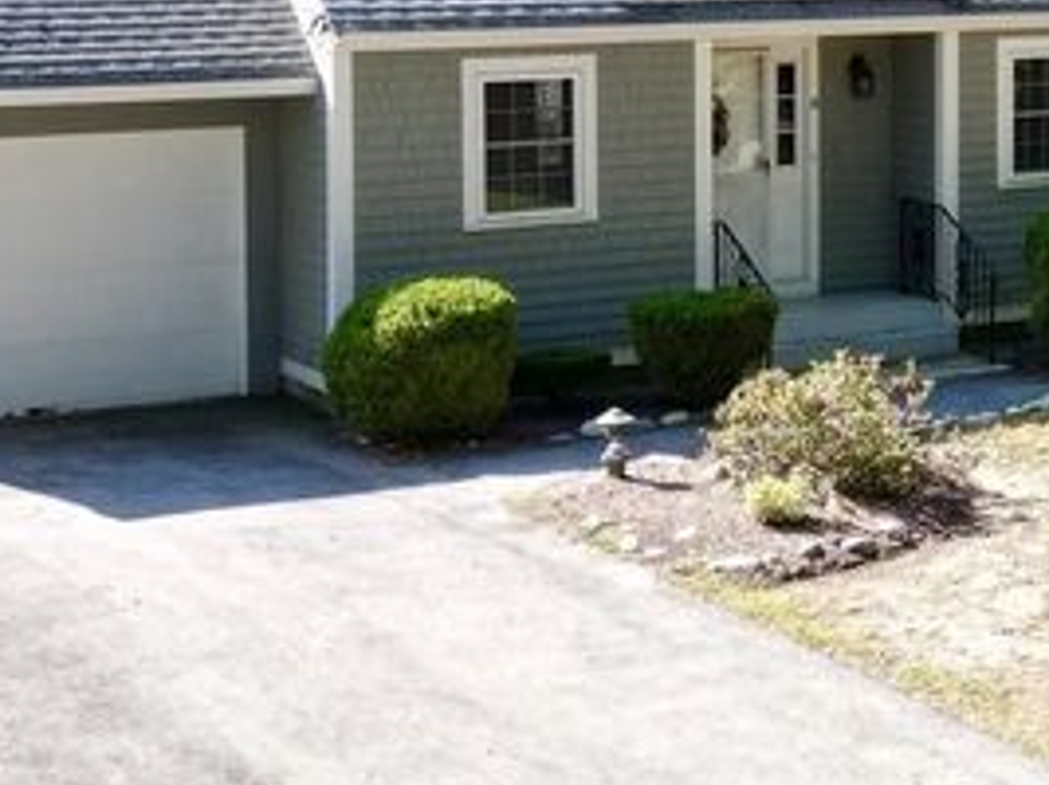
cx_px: 1147
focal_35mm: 92
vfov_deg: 15.8
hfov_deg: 20.4
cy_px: 51
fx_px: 2787
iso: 100
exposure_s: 1/640
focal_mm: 6.72
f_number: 1.7
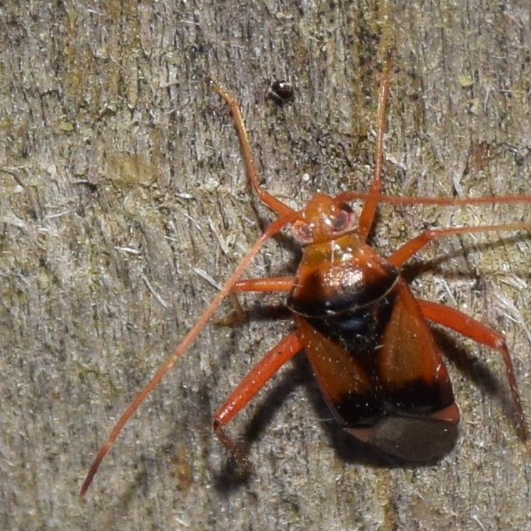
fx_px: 4668
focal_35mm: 269
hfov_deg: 6.5
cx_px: 358
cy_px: 266
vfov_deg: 6.5
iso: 400
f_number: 13
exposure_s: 1/160
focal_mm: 140
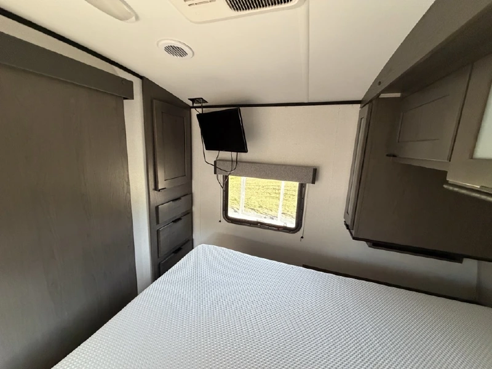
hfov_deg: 102.1
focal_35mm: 14
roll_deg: -2.9
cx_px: 246
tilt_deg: -10.3
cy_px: 184
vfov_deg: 85.7
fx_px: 199
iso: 640
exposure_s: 1/60
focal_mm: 2.22
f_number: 2.2
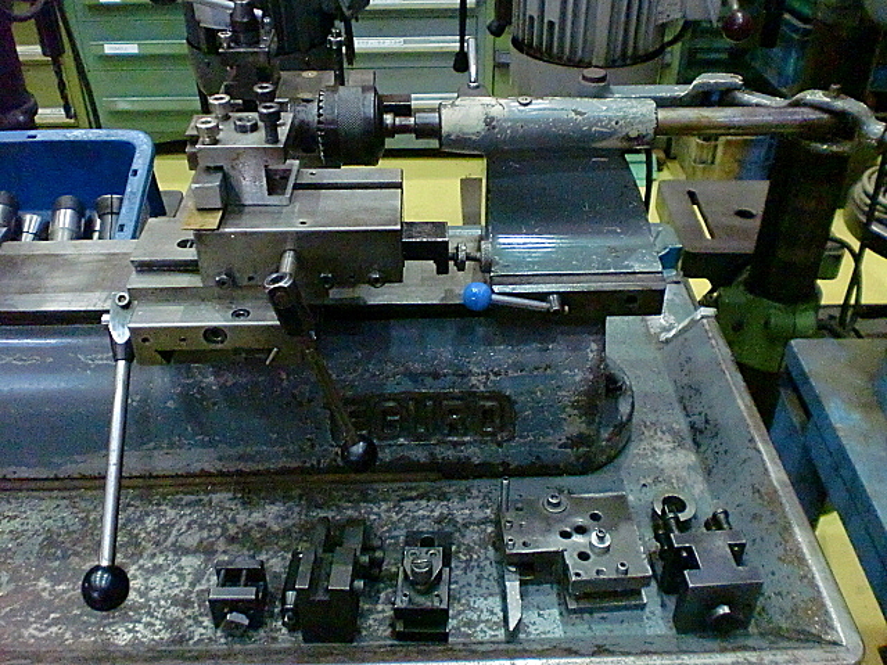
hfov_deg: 52.6
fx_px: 897
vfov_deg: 40.7
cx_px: 444
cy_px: 332
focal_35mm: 35
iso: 1000
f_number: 3.1
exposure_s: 1/60
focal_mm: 6.3
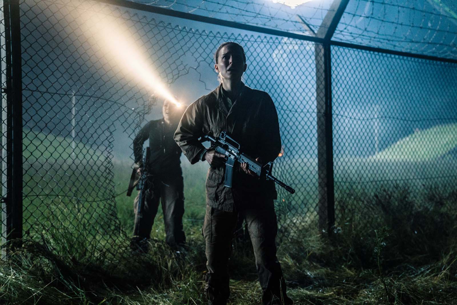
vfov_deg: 34.2
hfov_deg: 49.5
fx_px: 495
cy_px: 152
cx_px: 228
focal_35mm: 39
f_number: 2.8
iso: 2000
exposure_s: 1/60
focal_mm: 39
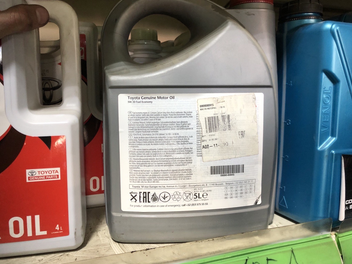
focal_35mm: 29
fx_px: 295
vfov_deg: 48.2
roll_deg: -0.9
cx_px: 171
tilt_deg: -2.1
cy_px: 129
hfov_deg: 61.6
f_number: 1.8
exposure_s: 1/15
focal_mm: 4
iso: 40
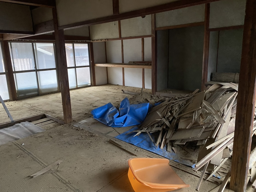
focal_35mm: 26
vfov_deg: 53.1
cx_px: 128
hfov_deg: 67.3
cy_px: 96
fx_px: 192
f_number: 1.8
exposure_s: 1/30
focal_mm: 4.25
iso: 800
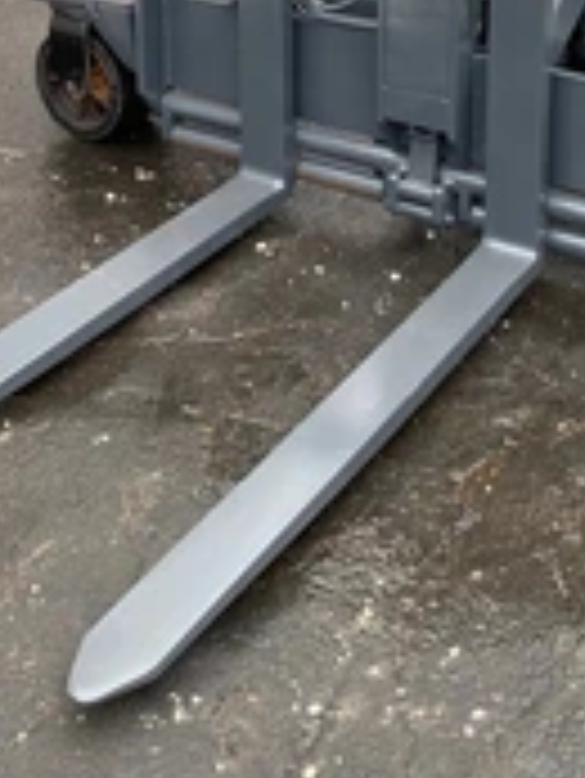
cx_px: 400
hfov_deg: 24.3
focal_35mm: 60
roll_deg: +2.9
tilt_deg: -14.8
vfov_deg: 29.6
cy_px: -36
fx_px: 1350
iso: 25
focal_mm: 4.25
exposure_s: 1/213
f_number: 1.8
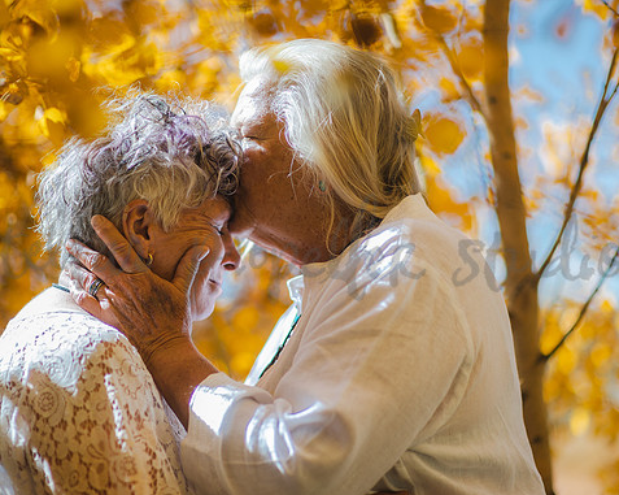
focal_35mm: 97
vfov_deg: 15.8
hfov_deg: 19.8
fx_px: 1776
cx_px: 304
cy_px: 249
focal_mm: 85
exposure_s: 1/2000
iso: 100
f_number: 1.6
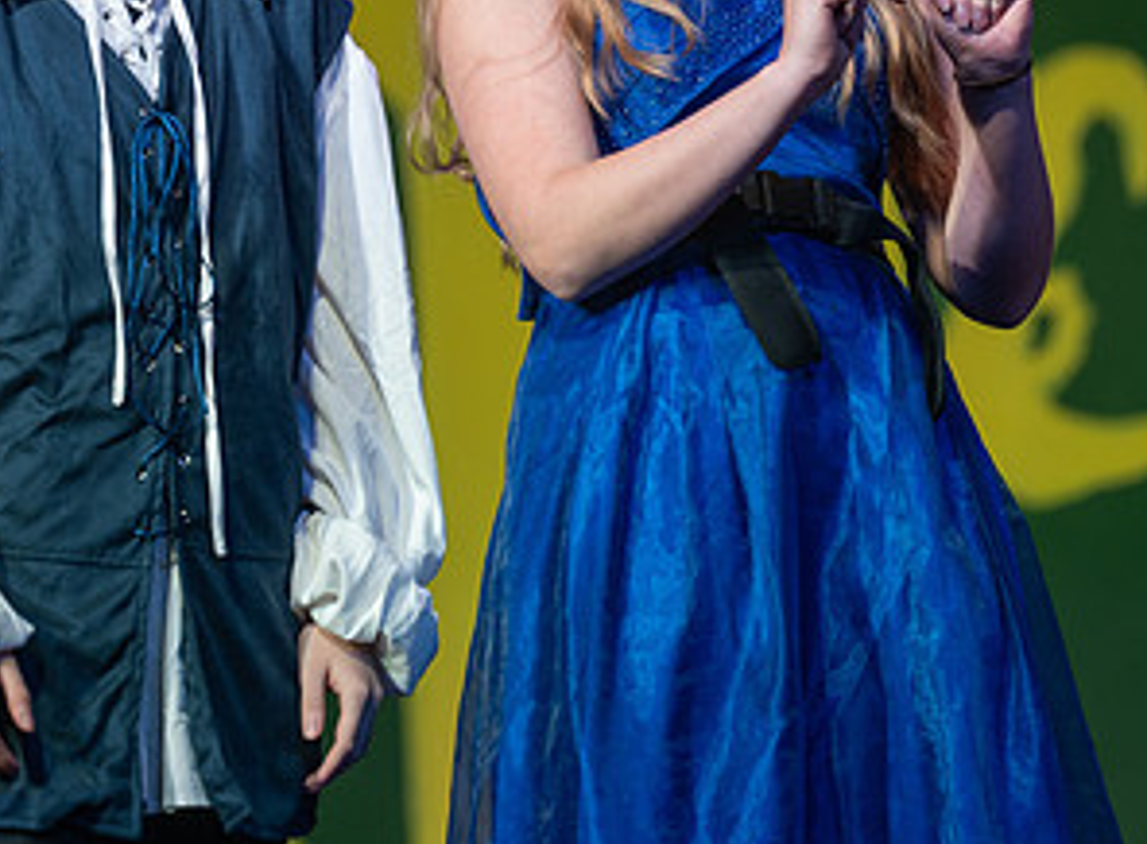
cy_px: 150
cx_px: 594
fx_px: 15638
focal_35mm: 475
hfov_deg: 4.2
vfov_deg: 3.1
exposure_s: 1/250
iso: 180
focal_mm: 200
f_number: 2.8
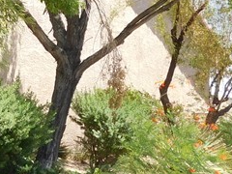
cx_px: -111
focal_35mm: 128
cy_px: -33
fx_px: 858
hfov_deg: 14.4
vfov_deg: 11.4
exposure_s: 1/640
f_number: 3.2
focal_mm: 5.3
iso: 125
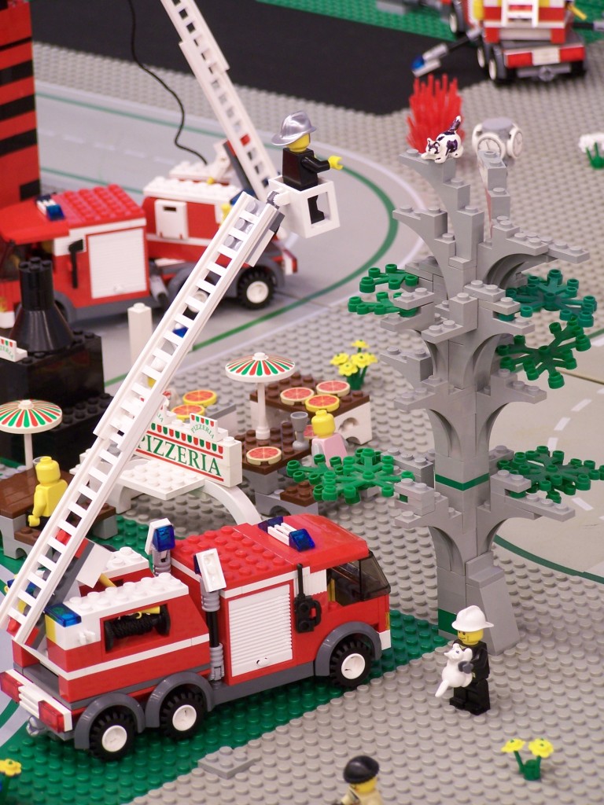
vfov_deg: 11.7
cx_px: 302
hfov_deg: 8.8
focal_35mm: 169
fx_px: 3932
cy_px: 402
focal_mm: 28
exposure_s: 1/3
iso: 80
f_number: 3.2
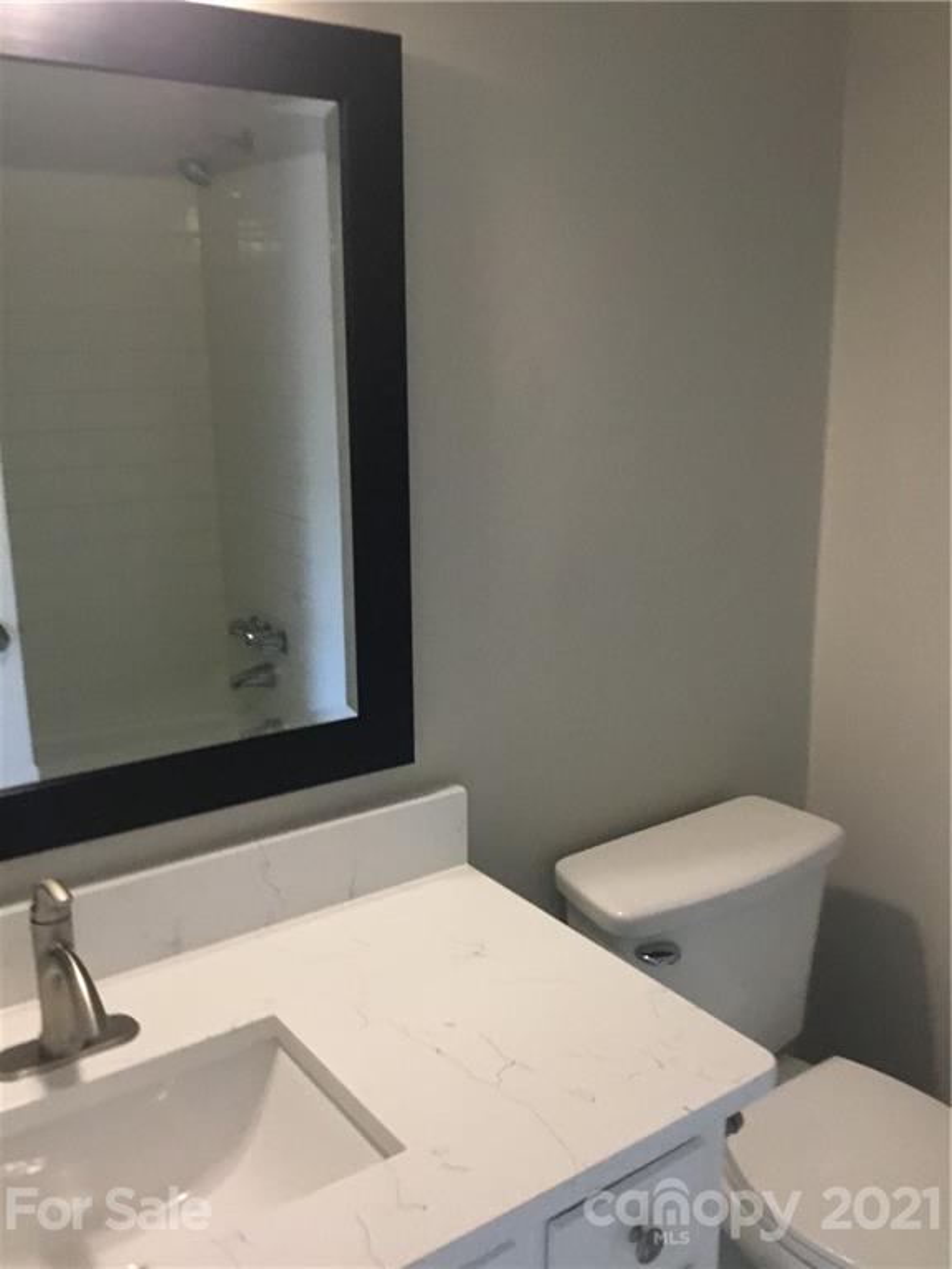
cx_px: 476
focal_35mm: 31
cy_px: 634
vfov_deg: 58.4
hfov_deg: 45.4
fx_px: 1137
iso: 200
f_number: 2.4
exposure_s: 1/30
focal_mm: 3.3
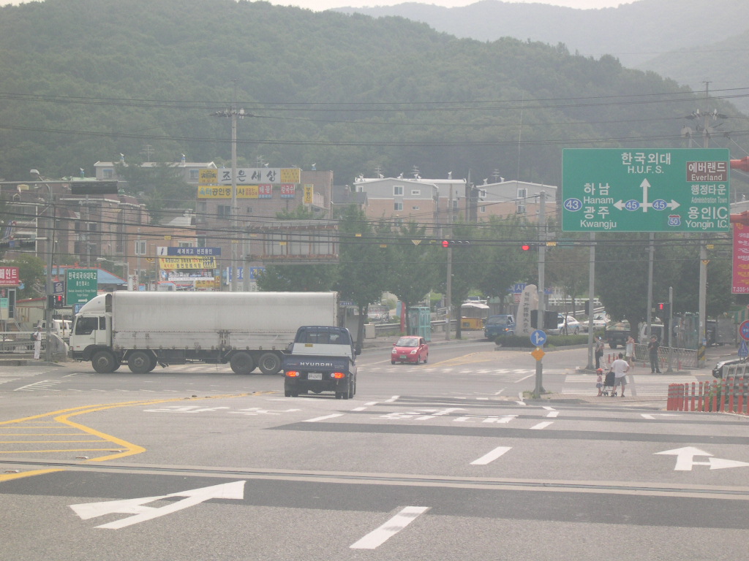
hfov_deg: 17.3
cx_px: 374
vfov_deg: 13.0
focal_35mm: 114
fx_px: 2467
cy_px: 280
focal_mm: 24
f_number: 4.9
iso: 100
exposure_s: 1/203
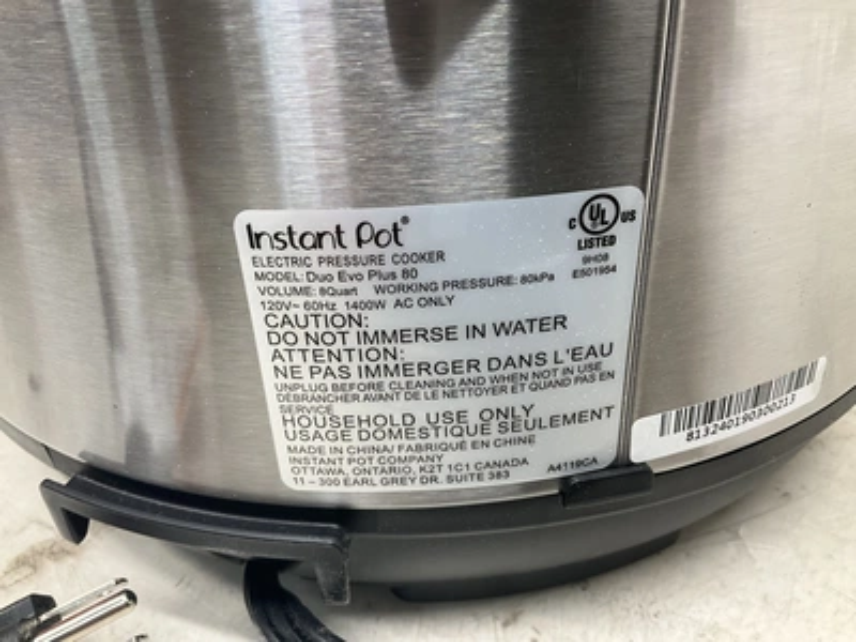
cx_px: 428
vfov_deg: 48.2
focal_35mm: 29
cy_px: 321
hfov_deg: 61.7
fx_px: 717
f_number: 1.8
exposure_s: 1/60
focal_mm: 3
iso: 64
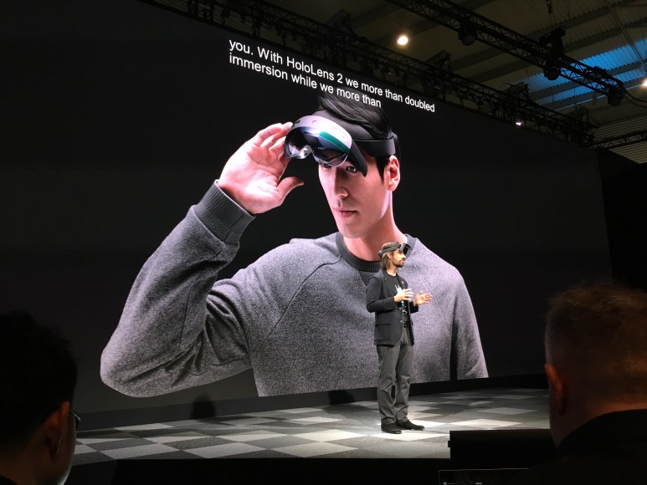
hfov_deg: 61.7
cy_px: 242
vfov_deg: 48.2
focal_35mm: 29
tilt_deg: +10.3
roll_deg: +2.2
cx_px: 324
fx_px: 542
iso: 125
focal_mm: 4.15
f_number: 2.2
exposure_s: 1/33
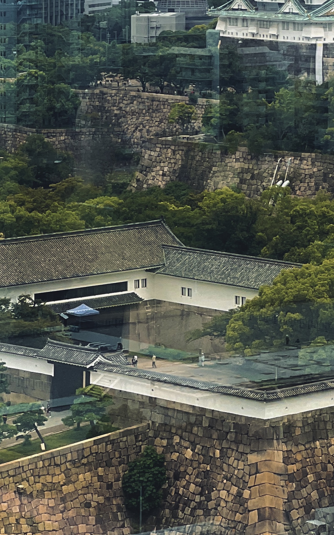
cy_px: 20
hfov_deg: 6.8
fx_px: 2810
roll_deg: -0.6
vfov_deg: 10.8
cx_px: 339
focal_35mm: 193
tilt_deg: -1.7
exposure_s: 1/605
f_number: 2.8
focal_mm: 9
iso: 32
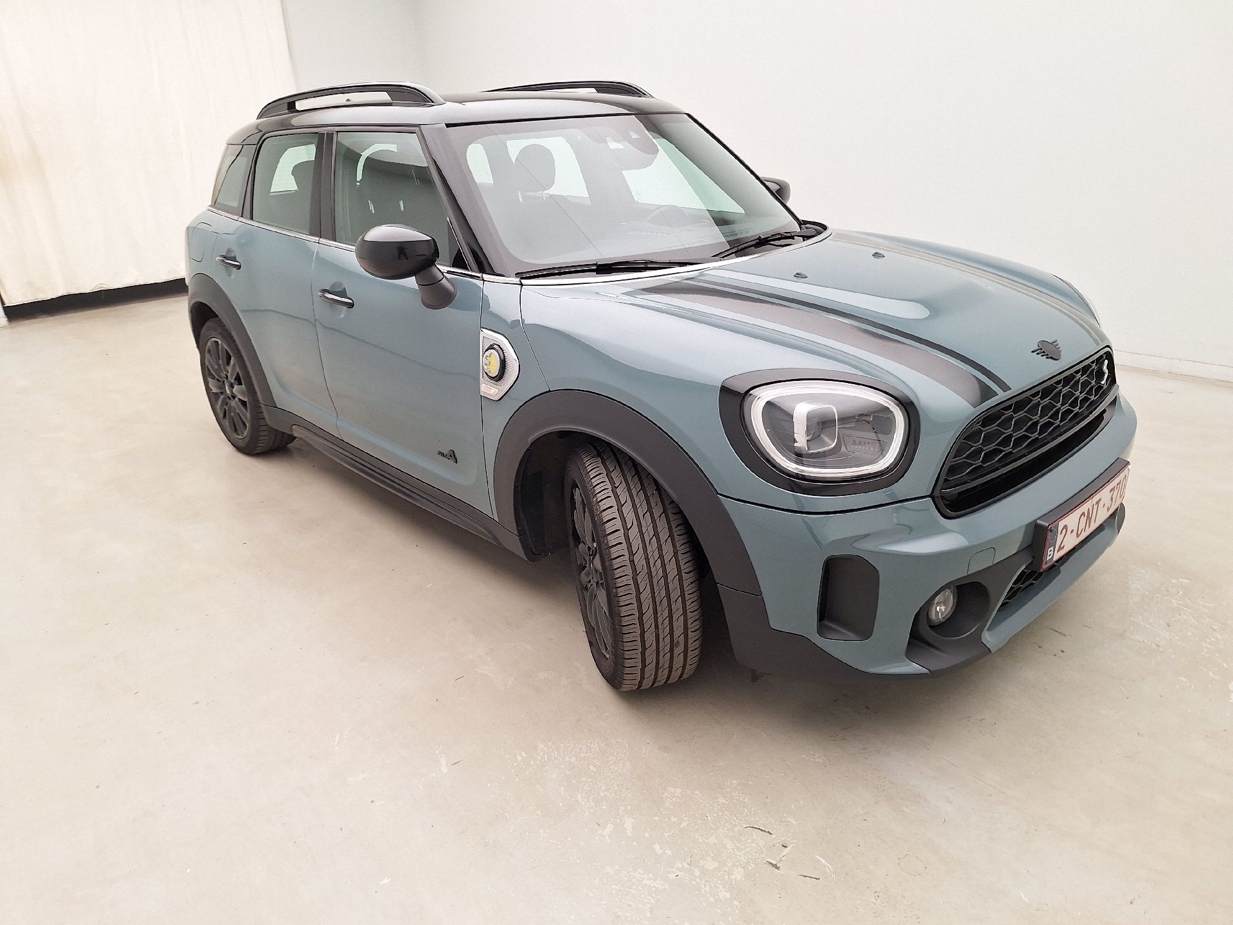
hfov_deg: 73.9
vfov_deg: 58.9
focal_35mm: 23
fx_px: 819
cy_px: 462
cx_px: 616
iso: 64
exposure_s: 1/100
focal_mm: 5.54
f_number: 1.8
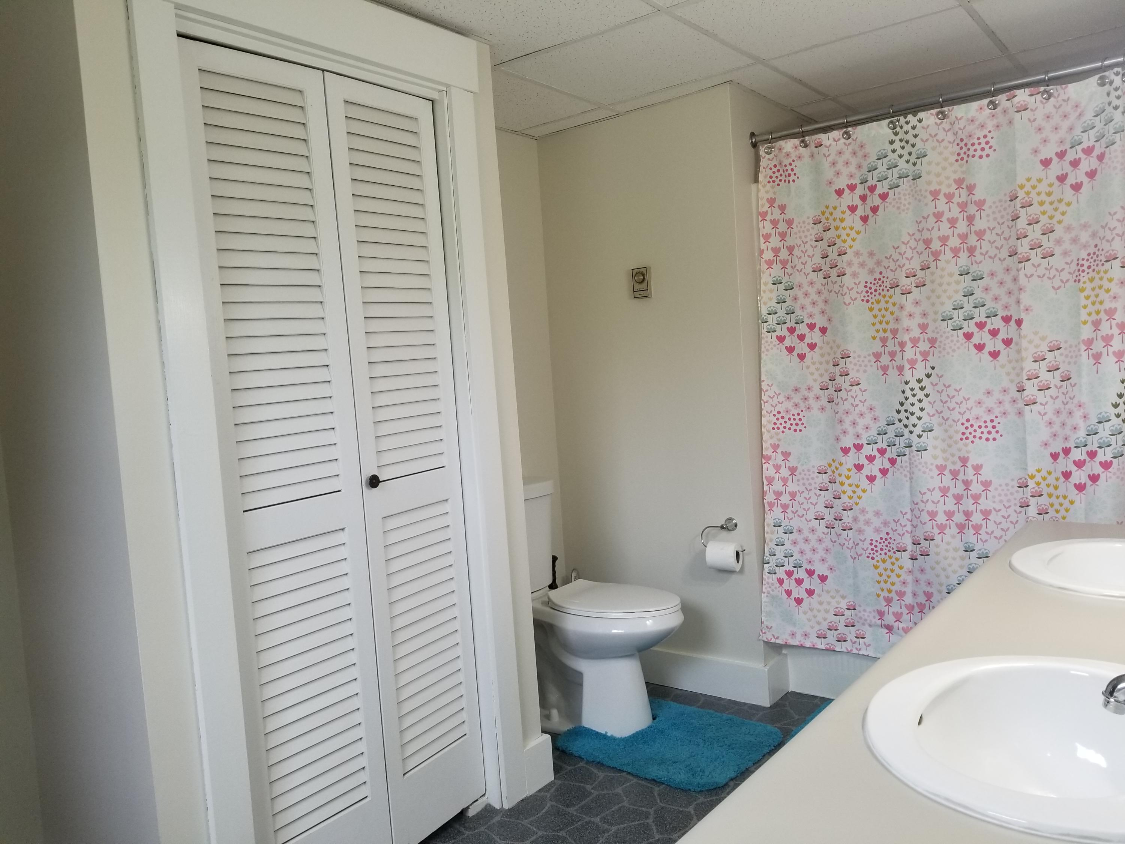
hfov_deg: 67.3
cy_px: 422
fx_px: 845
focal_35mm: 26
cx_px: 562
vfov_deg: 53.1
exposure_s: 1/60
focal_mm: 4.25
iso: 125
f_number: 1.7
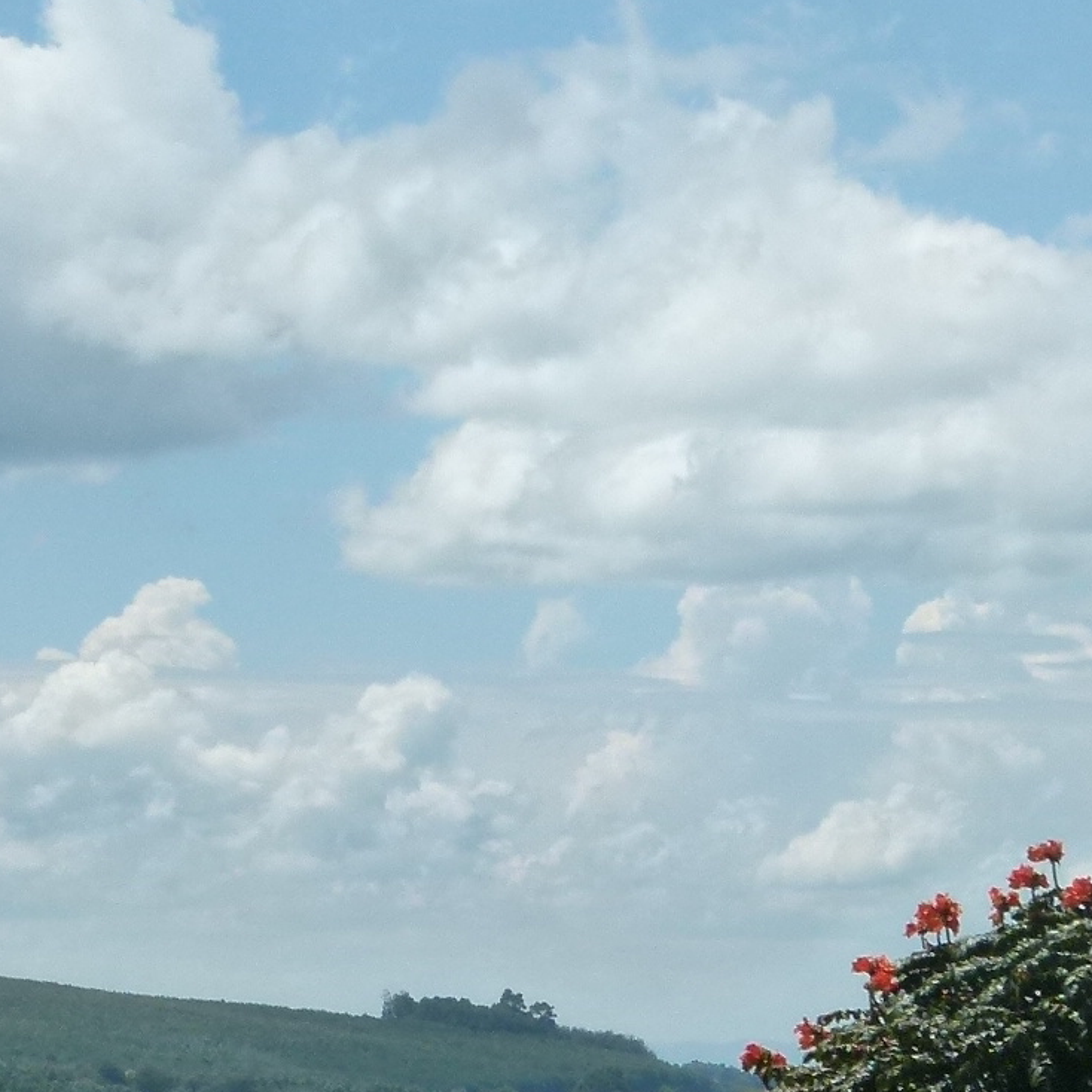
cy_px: 1208
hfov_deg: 7.8
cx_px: 1339
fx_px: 7923
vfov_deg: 7.8
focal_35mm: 222
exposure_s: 1/1600
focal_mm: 12.9
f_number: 4
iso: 160
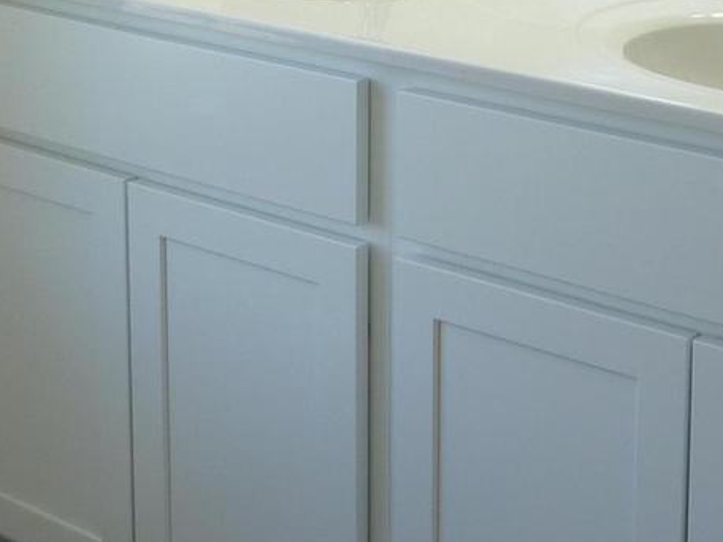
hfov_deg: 24.3
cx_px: 582
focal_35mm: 79
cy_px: -152
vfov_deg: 17.6
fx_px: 1650
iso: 80
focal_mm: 4.1
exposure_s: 1/50
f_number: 3.3
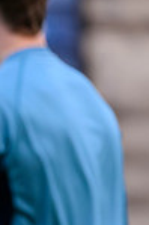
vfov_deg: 0.7
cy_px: 249
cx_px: -155
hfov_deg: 0.5
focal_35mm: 3002
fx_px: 18679
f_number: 4
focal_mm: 560
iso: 800
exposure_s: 1/640
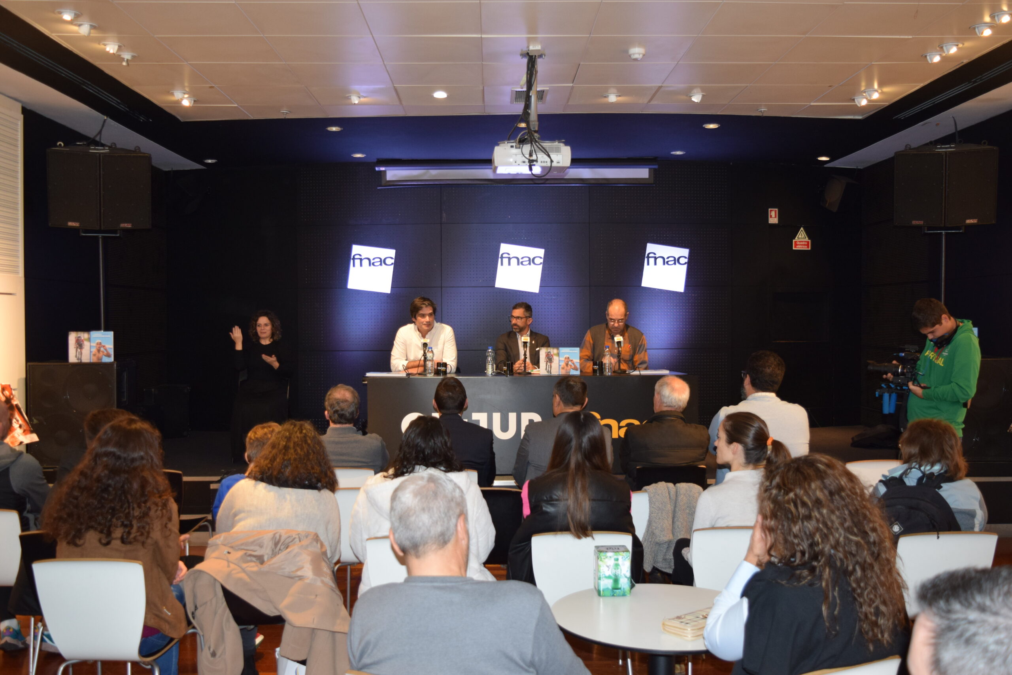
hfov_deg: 53.1
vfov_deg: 36.9
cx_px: 506
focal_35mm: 36
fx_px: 1012
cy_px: 338
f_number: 4
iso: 800
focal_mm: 24
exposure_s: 1/60
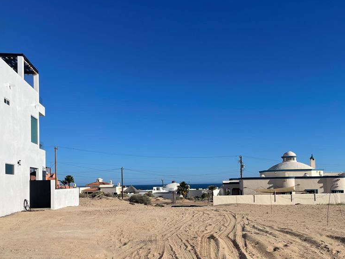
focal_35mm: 36
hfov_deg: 51.3
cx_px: 177
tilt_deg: +1.8
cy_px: 174
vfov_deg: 39.2
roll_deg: +1.6
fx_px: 359
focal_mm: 4.2
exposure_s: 1/7299
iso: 32
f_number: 1.6
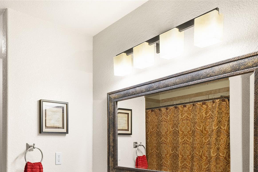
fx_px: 201
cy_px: 150
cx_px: 36
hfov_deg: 58.1
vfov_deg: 43.0
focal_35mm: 28
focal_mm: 16
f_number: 10
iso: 250
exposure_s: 1.3
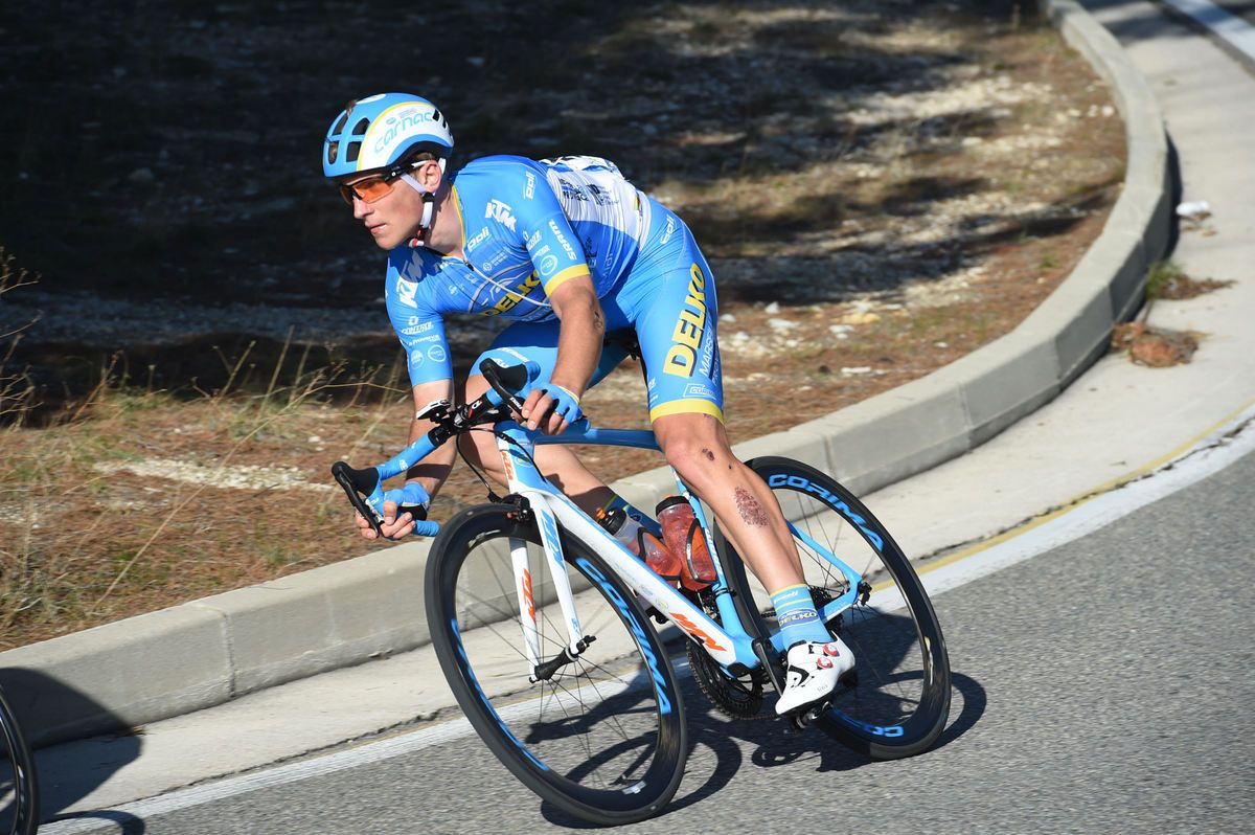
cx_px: 628
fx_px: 6966
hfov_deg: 10.3
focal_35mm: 200
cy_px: 418
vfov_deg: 6.9
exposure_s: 1/1000
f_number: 8
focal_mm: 200
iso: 400
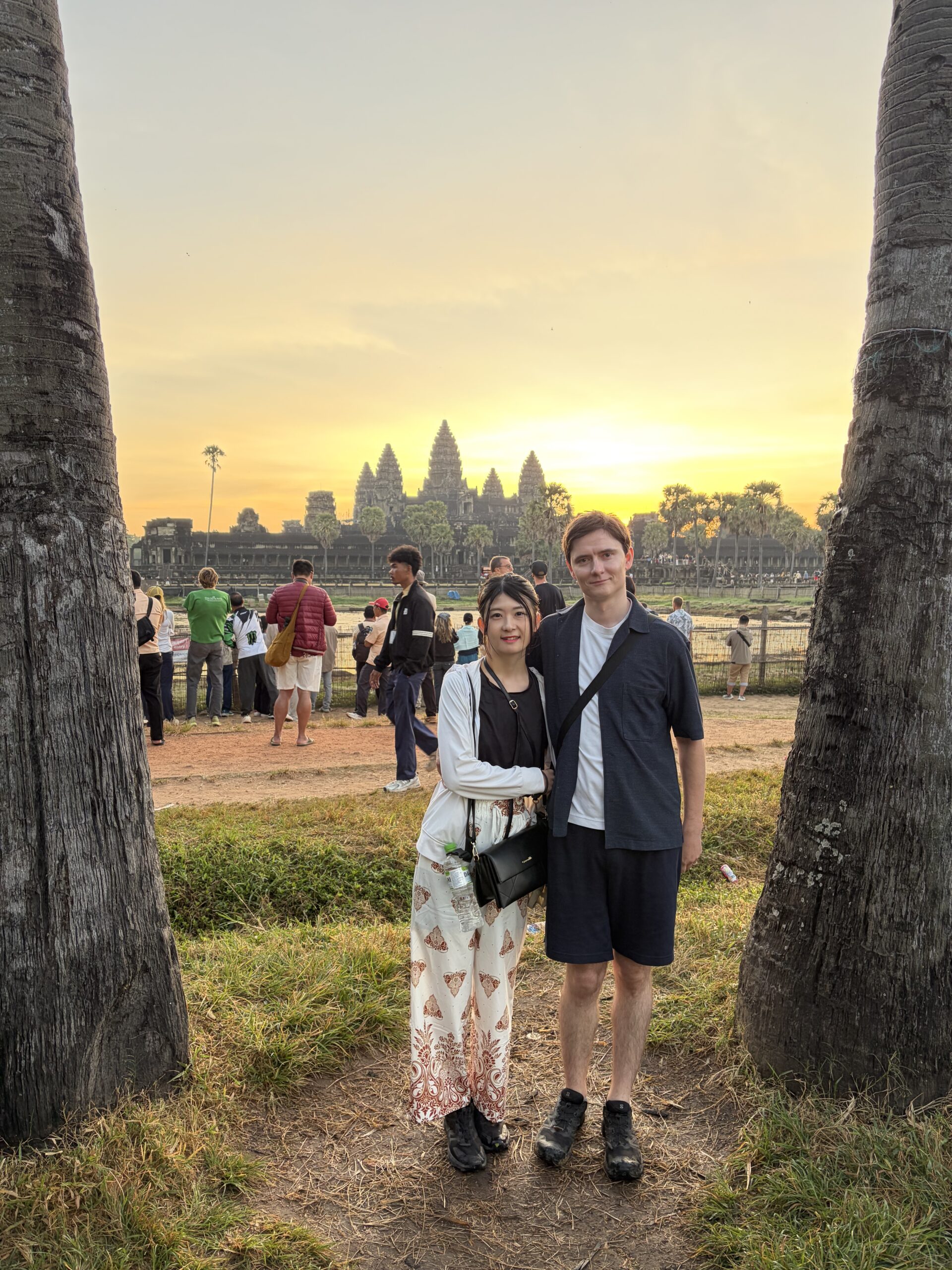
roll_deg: +0.5
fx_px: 953
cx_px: 476
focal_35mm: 26
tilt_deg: -2.5
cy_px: 635
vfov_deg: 67.3
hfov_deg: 53.1
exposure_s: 1/116
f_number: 1.6
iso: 125
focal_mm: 5.96
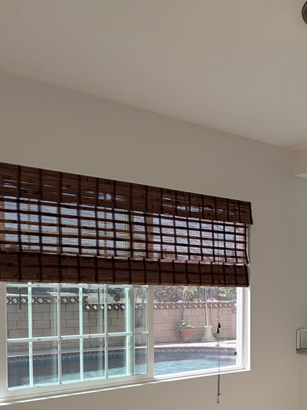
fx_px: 509
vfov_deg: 42.4
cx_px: 231
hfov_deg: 32.9
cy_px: 312
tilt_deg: -2.6
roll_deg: -0.4
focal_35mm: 43
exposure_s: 1/973
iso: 50
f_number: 1.6
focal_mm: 5.96
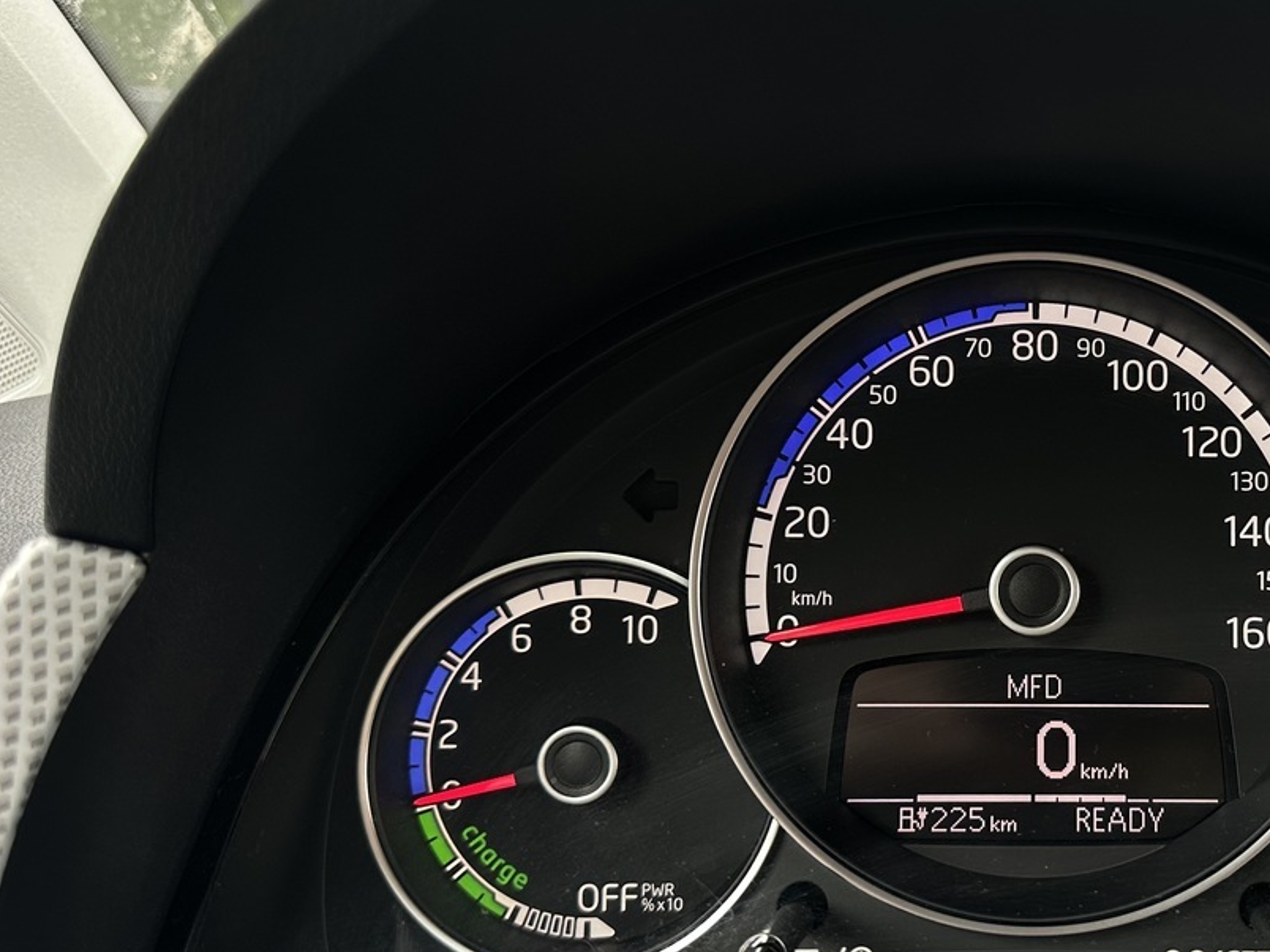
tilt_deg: -13.5
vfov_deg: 33.6
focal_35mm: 43
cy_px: 508
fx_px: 1578
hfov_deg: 41.7
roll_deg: +0.0
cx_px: 1039
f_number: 1.78
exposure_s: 1/60
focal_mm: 6.86
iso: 125
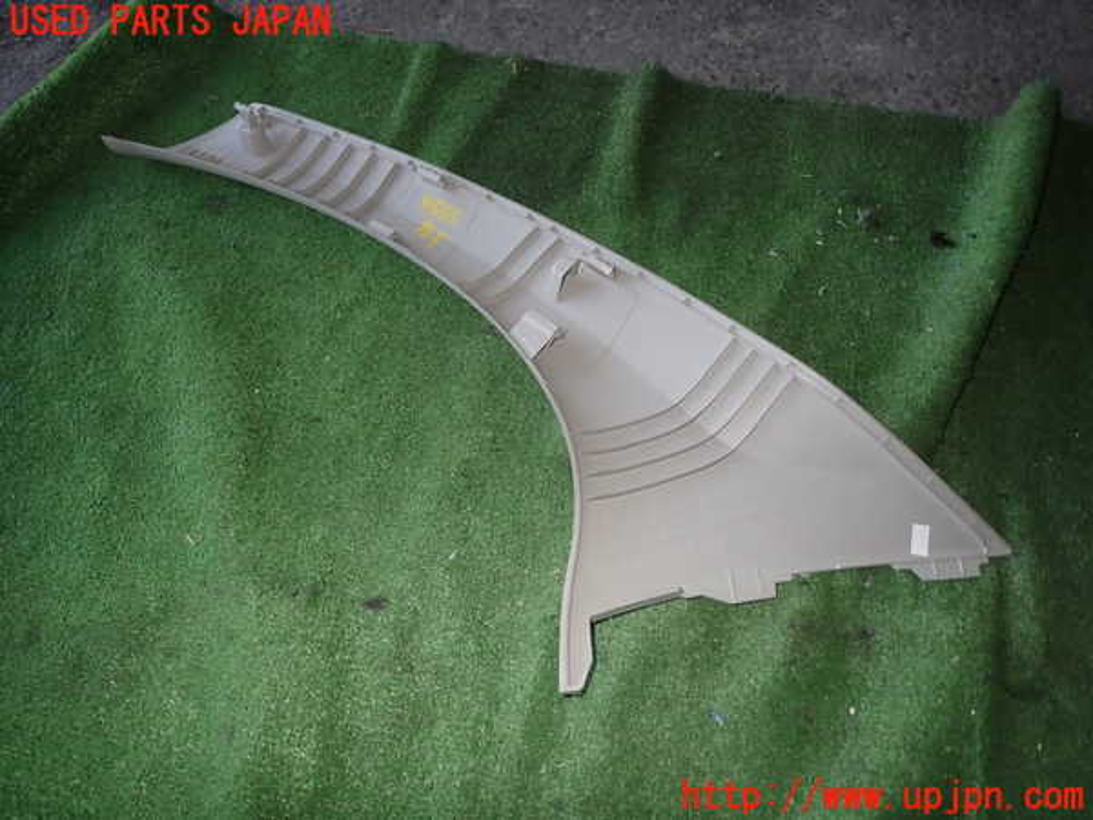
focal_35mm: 25
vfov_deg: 54.9
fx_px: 789
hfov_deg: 69.4
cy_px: 410
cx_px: 546
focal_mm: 4.5
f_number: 5.6
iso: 125
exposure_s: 1/30
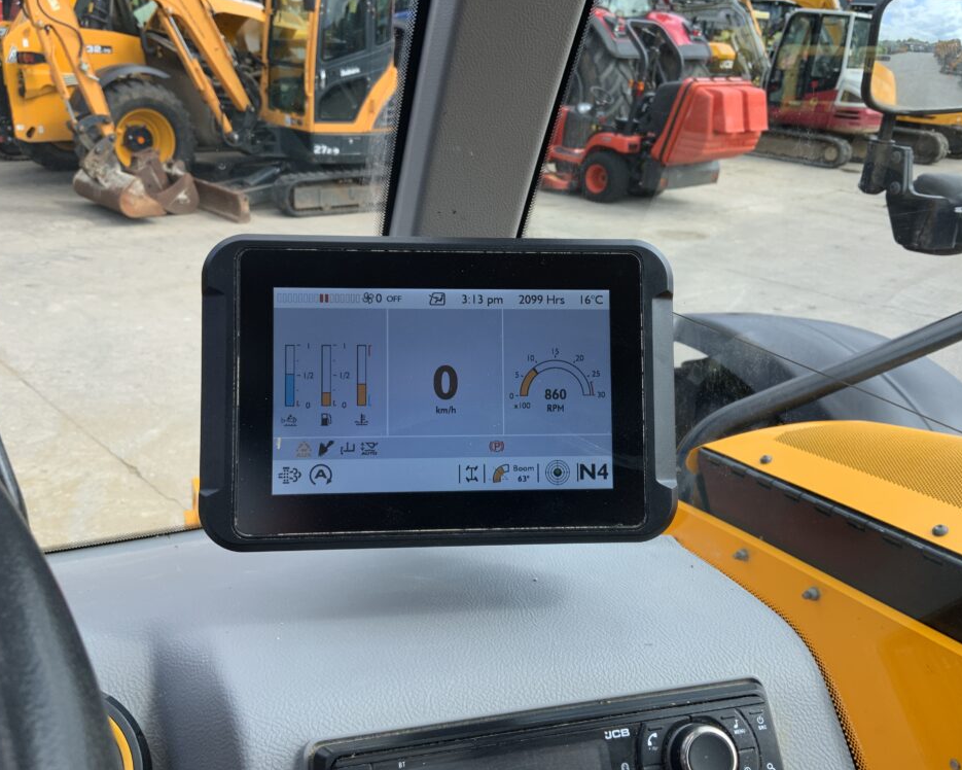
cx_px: 496
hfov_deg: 57.2
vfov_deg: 47.1
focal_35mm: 31
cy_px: 376
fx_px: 883
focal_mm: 3
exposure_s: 1/409
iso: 16
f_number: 1.8
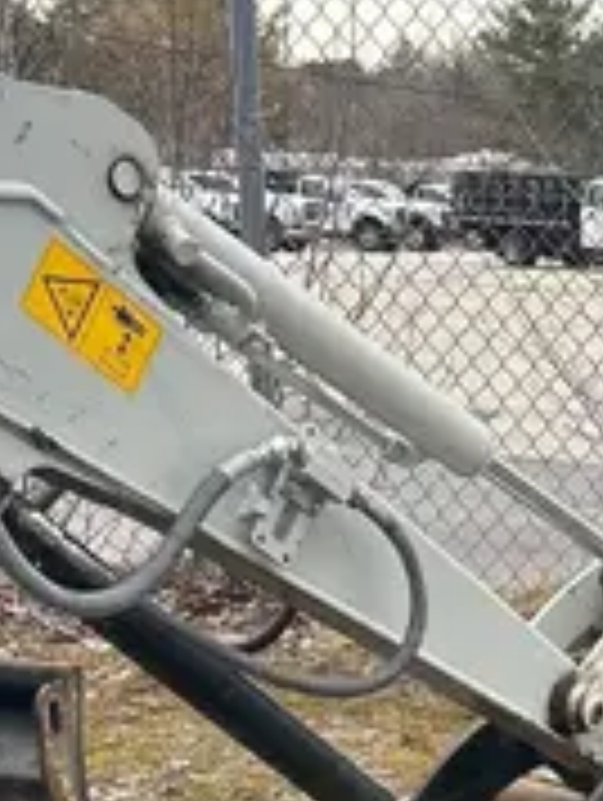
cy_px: 1177
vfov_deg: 16.8
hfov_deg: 13.2
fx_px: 2479
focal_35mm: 107
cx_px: 873
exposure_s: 1/421
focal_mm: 5.7
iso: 50
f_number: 1.5
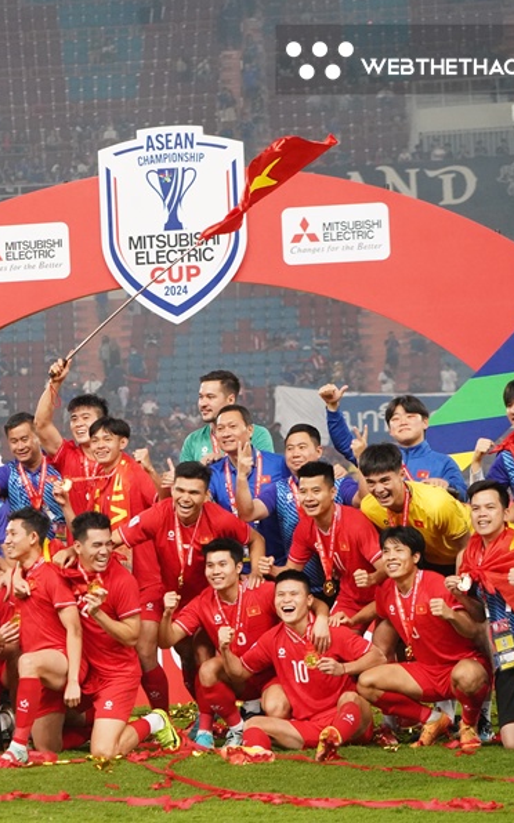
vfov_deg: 13.6
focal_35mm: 154
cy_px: 412
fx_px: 3455
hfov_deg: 8.4
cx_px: -41
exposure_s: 1/800
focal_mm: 100
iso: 10000
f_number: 5.6
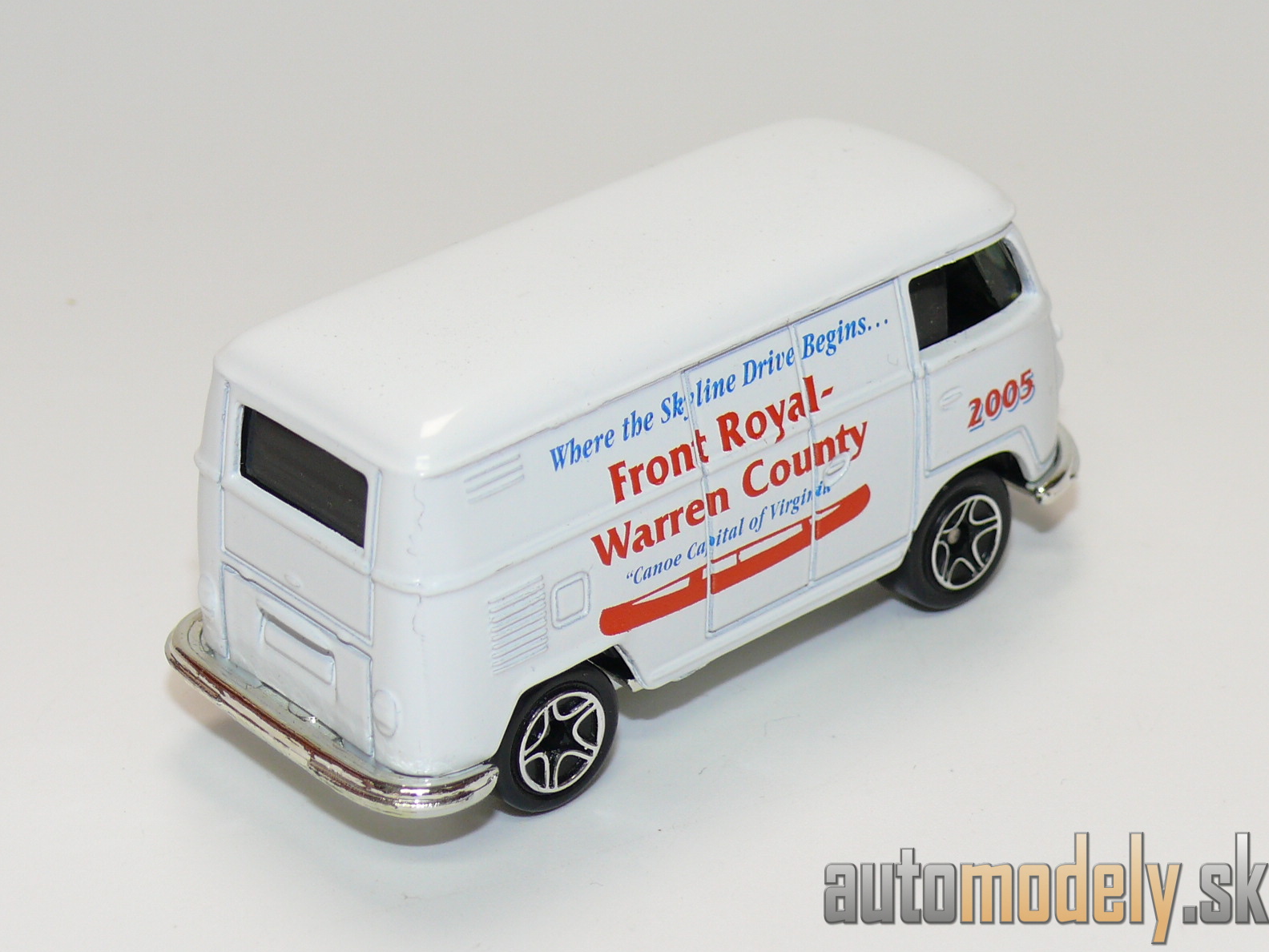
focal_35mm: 103
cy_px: 474
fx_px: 3776
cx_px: 639
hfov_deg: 19.1
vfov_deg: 14.4
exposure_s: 1/30
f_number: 4
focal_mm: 13.3
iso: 100
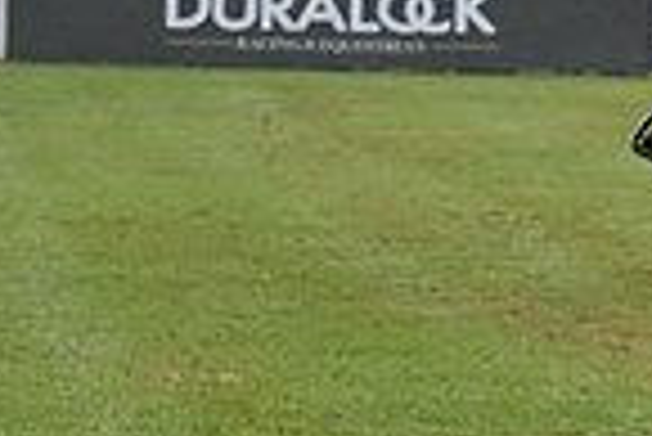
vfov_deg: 3.3
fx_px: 7632
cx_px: 1268
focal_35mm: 421
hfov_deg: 4.8
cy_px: -11
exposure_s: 1/800
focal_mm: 105
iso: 720
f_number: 5.6
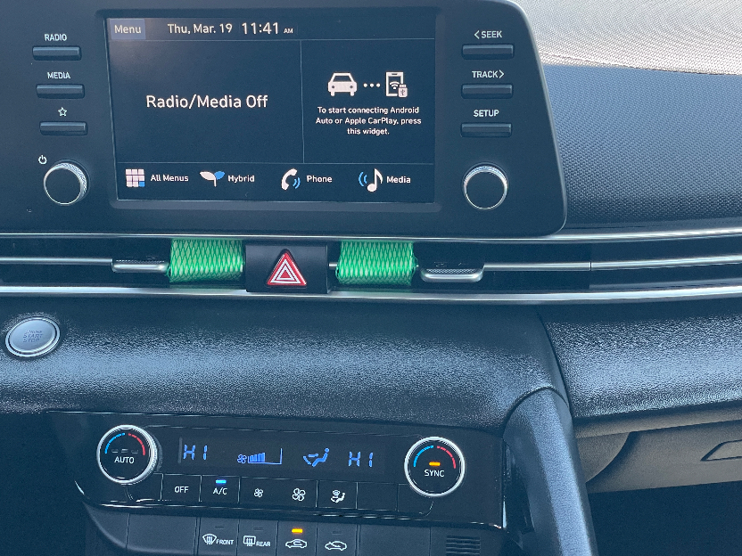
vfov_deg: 22.9
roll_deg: +2.1
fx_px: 1372
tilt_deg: -26.2
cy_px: 294
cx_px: 287
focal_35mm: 64
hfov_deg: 30.2
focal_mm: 6
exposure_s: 1/99
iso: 125
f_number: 2
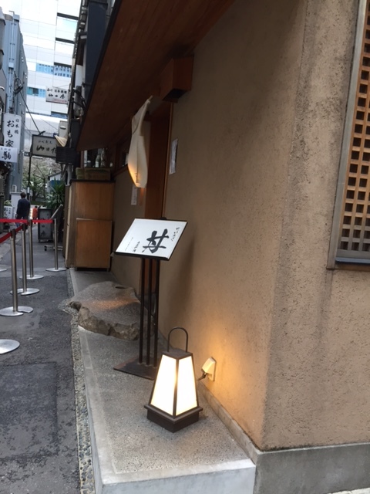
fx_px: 413
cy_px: 247
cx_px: 185
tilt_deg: -3.3
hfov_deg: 48.2
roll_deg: -5.3
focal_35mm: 29
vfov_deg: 61.7
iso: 64
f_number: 2.2
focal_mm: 4.15
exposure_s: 1/30
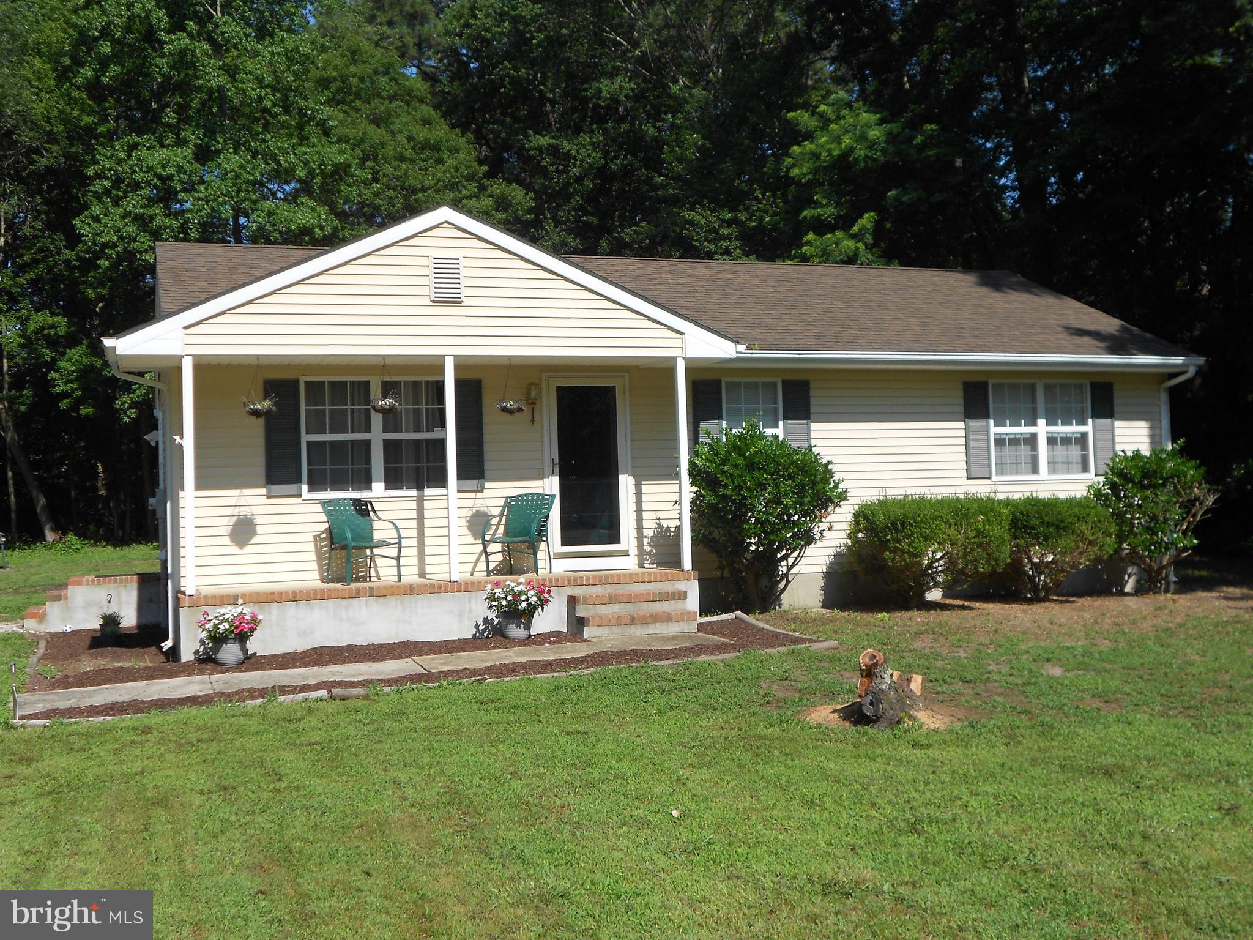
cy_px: 470
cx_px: 626
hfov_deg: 50.1
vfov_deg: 38.7
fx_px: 1339
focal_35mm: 37
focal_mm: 6.7
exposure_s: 1/800
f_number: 3.9
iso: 80
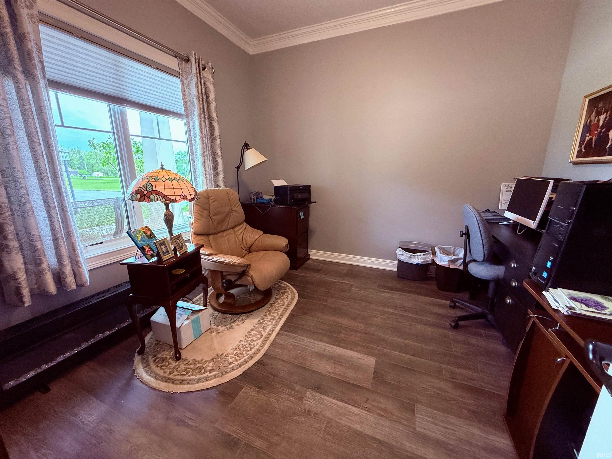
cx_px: 306
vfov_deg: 85.7
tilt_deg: -14.3
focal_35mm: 14
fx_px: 248
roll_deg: +0.7
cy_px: 230
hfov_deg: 102.1
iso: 320
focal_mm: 2.22
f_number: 2.2
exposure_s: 1/89
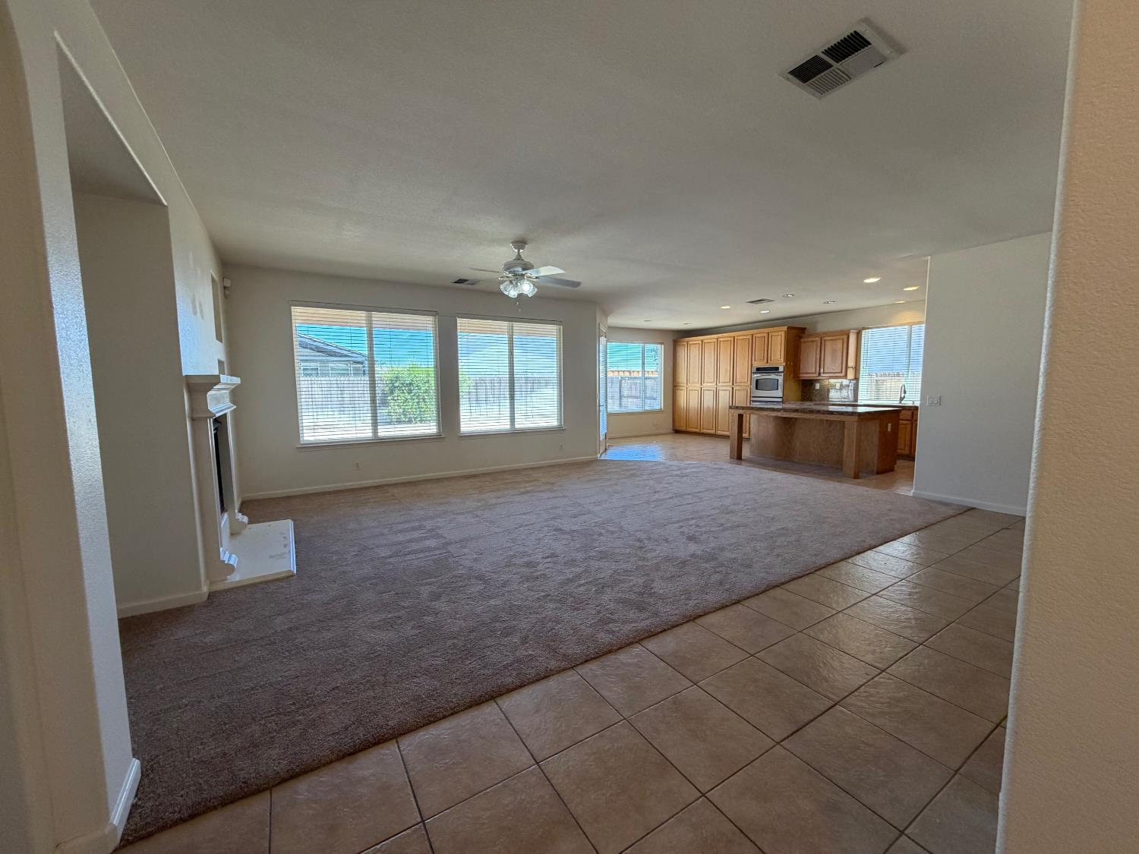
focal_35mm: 14
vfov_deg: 85.7
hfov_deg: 102.1
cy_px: 427
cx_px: 570
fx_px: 461
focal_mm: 2.22
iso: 200
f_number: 2.2
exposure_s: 1/120
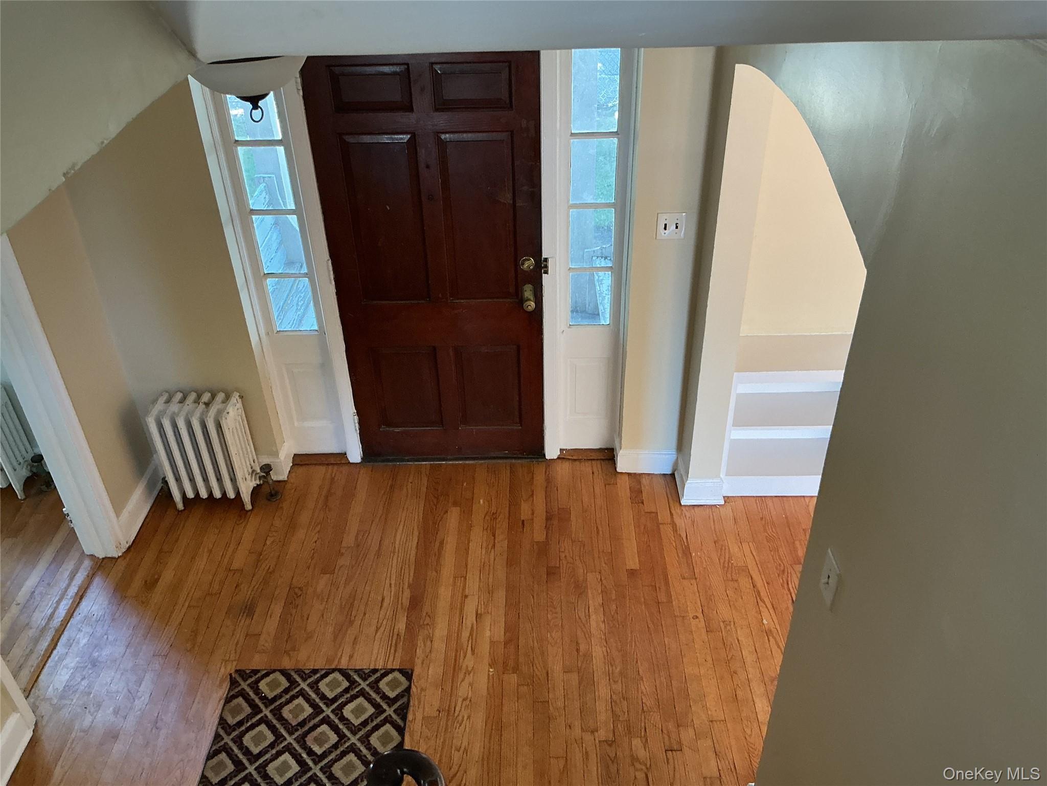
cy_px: 393
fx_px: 877
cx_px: 524
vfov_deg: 48.2
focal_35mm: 29
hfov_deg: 61.7
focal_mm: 3
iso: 160
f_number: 1.8
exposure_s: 1/60
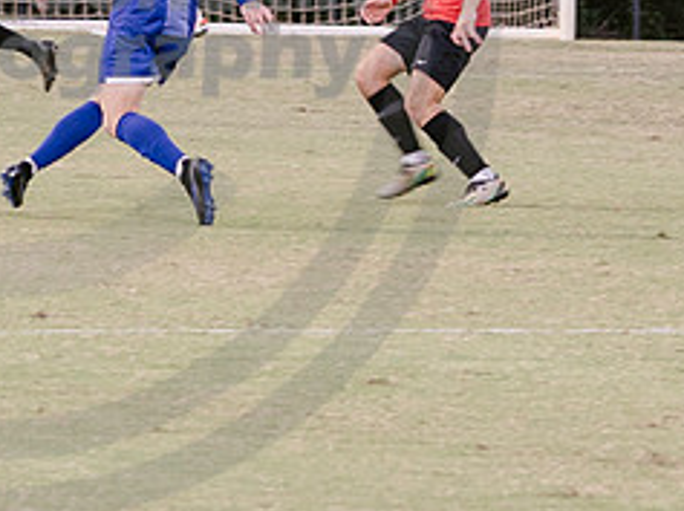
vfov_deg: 2.7
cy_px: 200
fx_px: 11009
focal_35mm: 558
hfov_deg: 3.6
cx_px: 217
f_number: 4
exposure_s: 1/200
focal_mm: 90
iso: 640
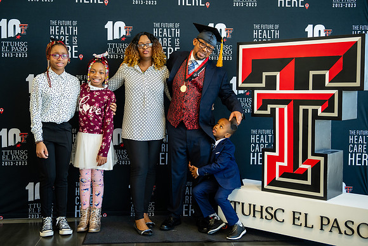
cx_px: 177
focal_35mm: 49
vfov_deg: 27.5
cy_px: 112
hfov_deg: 40.3
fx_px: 501
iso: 640
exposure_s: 1/125
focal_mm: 42
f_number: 2.8
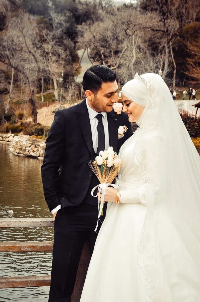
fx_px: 602
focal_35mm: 72
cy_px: 151
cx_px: 100
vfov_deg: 28.1
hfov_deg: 18.9
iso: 500
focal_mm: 48
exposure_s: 1/250
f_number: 10
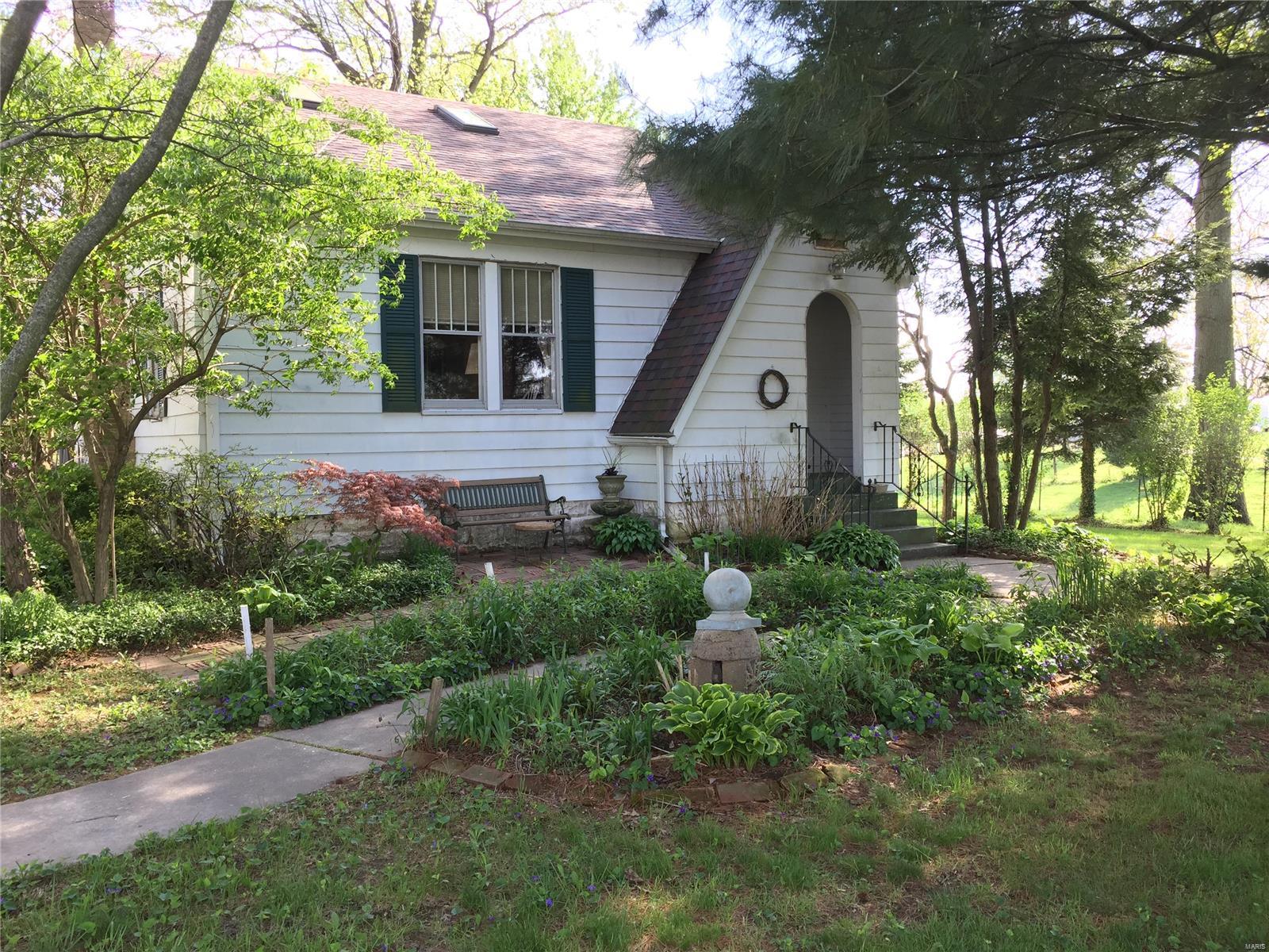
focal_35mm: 29
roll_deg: +0.4
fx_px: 1063
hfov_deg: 61.7
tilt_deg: -2.4
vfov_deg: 48.2
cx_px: 634
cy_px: 476
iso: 32
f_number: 2.2
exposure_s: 1/120
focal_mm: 4.15
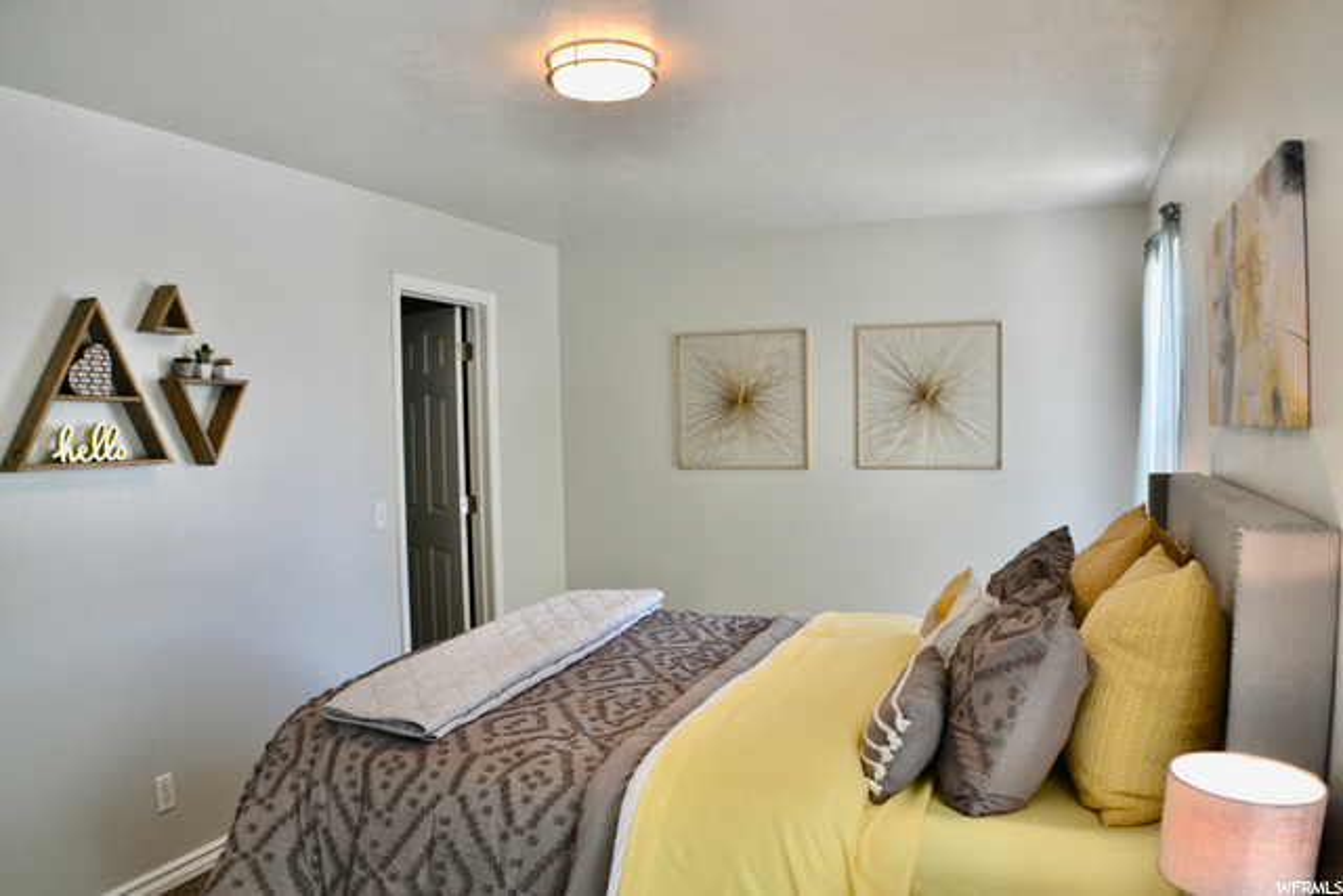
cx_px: 672
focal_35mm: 33
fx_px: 1231
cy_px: 448
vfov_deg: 40.0
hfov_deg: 57.2
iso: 400
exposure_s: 1/100
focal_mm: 22
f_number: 5
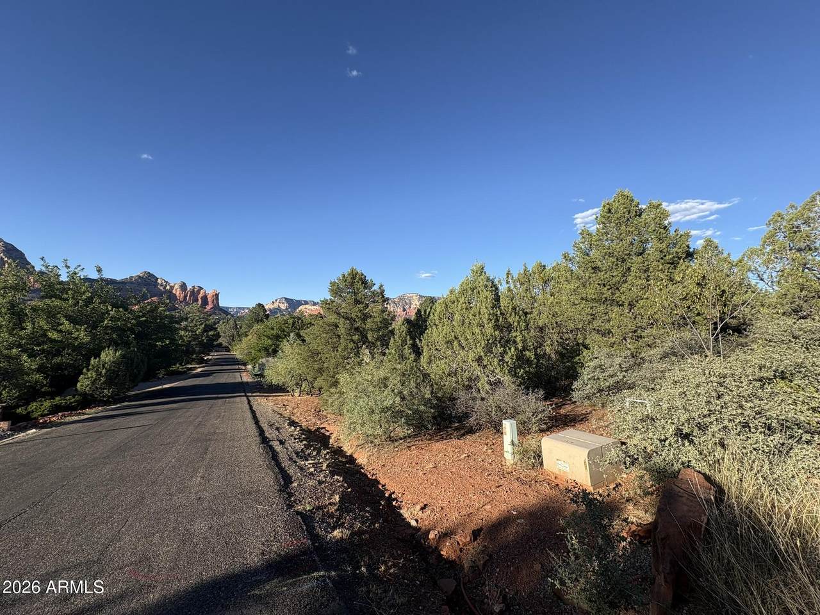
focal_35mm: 14
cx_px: 410
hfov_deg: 102.1
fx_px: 332
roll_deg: -1.3
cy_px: 308
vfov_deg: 85.7
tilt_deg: +4.3
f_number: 2.2
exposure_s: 1/1160
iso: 40
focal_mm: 2.22
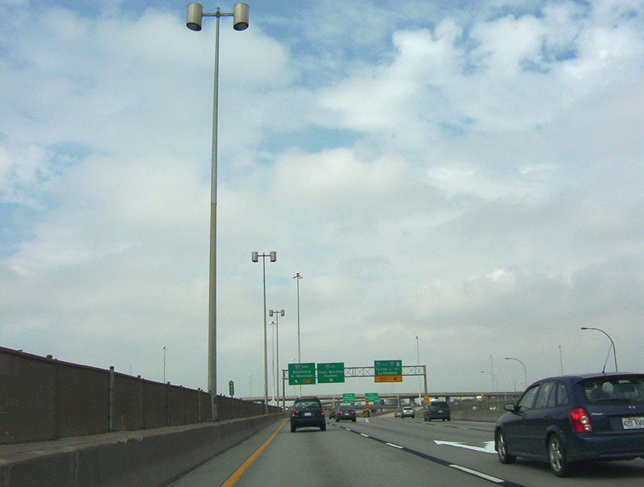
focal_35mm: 36
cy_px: 244
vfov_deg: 39.8
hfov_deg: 51.2
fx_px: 671
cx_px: 322
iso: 100
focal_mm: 5.54
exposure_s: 1/1701
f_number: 5.24
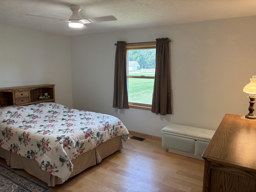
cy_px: 96
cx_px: 128
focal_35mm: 26
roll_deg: -0.5
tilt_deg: -8.6
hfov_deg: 67.3
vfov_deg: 53.1
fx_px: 192
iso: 100
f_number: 1.6
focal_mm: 5.96
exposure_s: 1/120
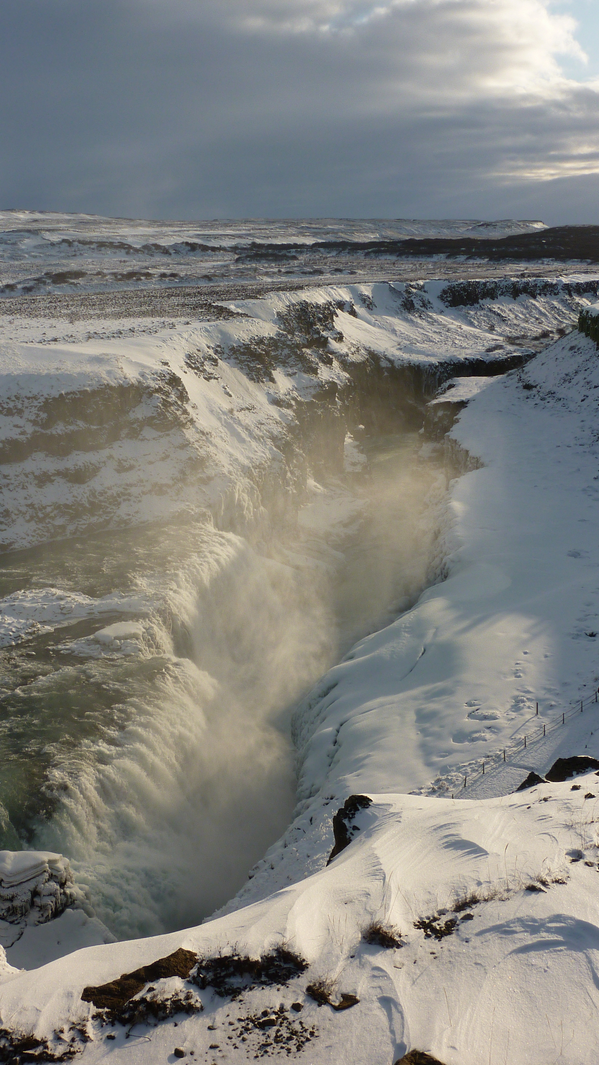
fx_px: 1101
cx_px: 246
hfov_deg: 30.4
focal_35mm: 39
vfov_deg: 51.6
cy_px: 543
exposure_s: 1/640
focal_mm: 5.7
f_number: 5.6
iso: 80
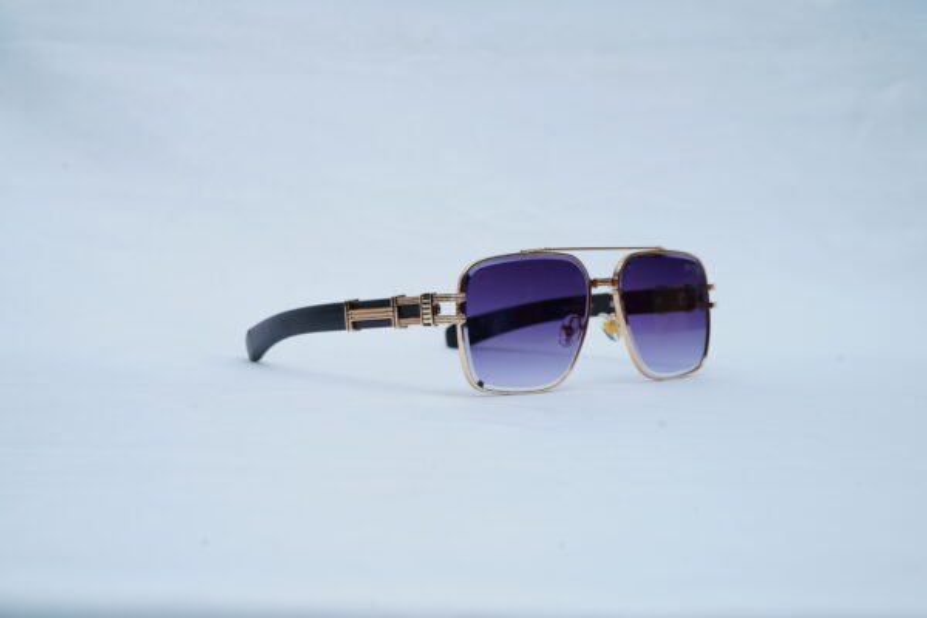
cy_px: 309
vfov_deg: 27.0
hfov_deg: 39.6
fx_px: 1287
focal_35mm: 50
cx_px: 464
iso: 125
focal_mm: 50
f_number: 9
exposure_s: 1/160
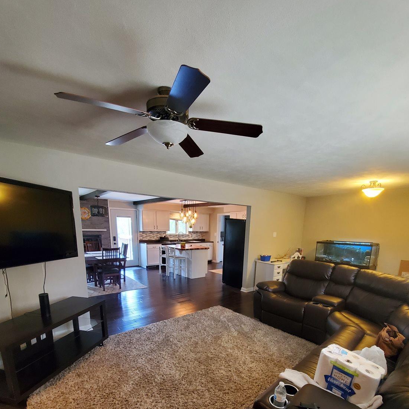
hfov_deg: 87.4
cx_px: 208
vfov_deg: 85.0
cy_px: 266
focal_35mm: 16
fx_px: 214
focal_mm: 1.8
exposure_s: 1/39
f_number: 2.2
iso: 500
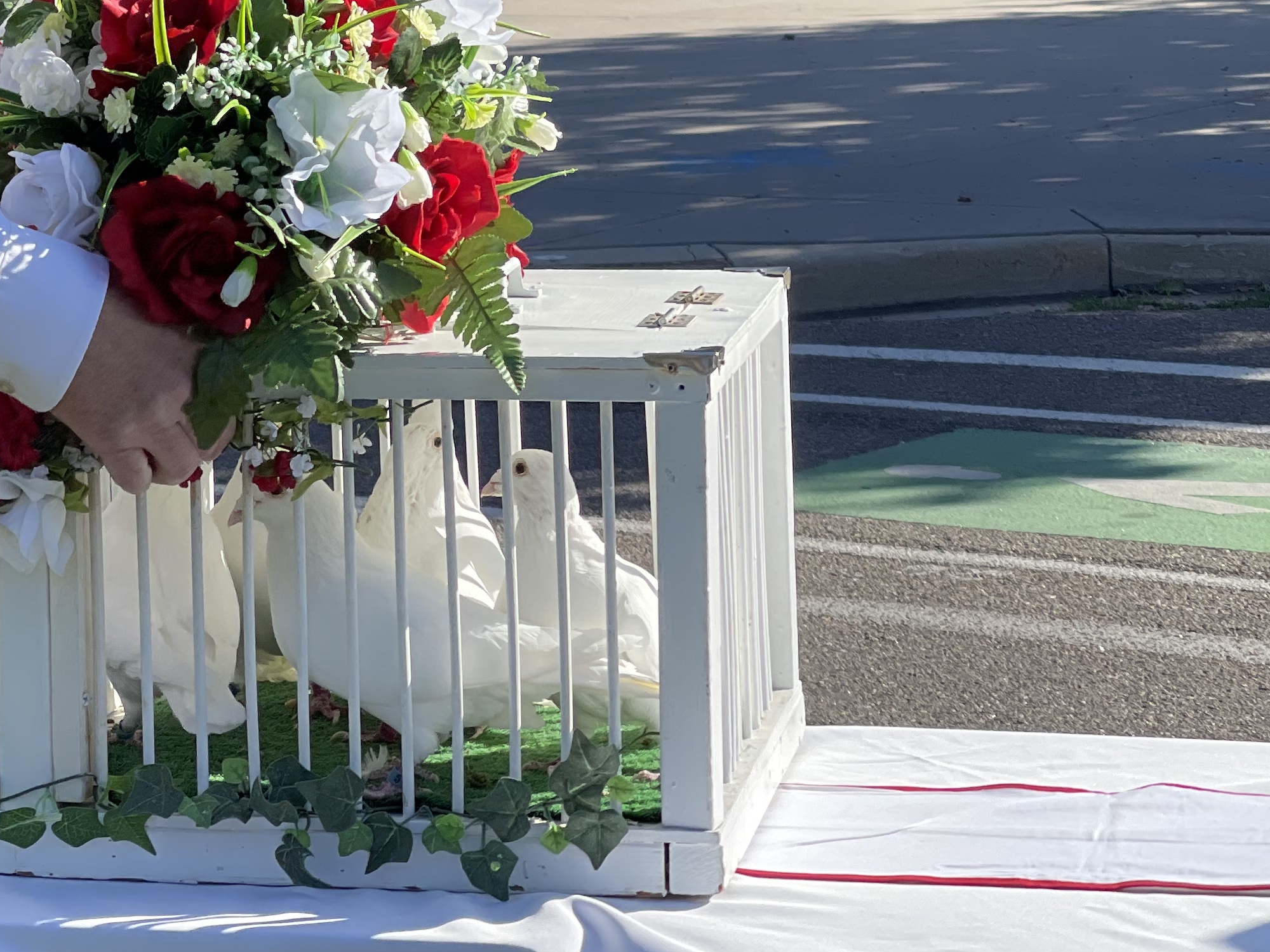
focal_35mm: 129
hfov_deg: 15.2
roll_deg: +1.0
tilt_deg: -6.0
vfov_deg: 11.4
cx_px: 198
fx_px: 4733
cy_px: 173
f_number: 2.2
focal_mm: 7.5
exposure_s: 1/951
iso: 32
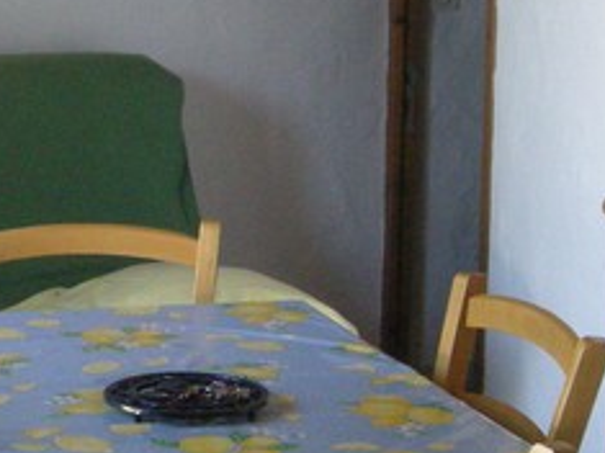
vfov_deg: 12.4
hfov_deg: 16.4
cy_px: 178
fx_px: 2079
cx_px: 82
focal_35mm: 119
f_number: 2.8
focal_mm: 5.7
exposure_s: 1/61.5
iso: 296
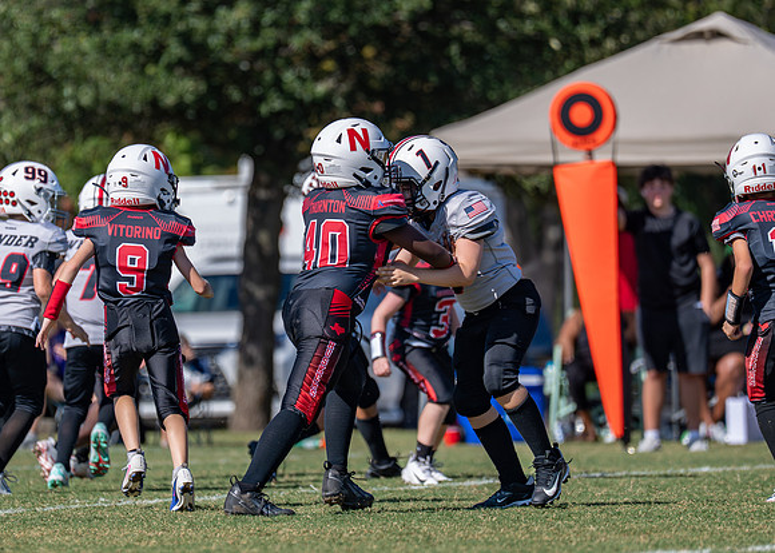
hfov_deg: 5.0
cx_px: 321
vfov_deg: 3.6
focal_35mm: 401
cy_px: 239
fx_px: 8821
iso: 160
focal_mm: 200
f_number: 2.8
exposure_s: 1/3200
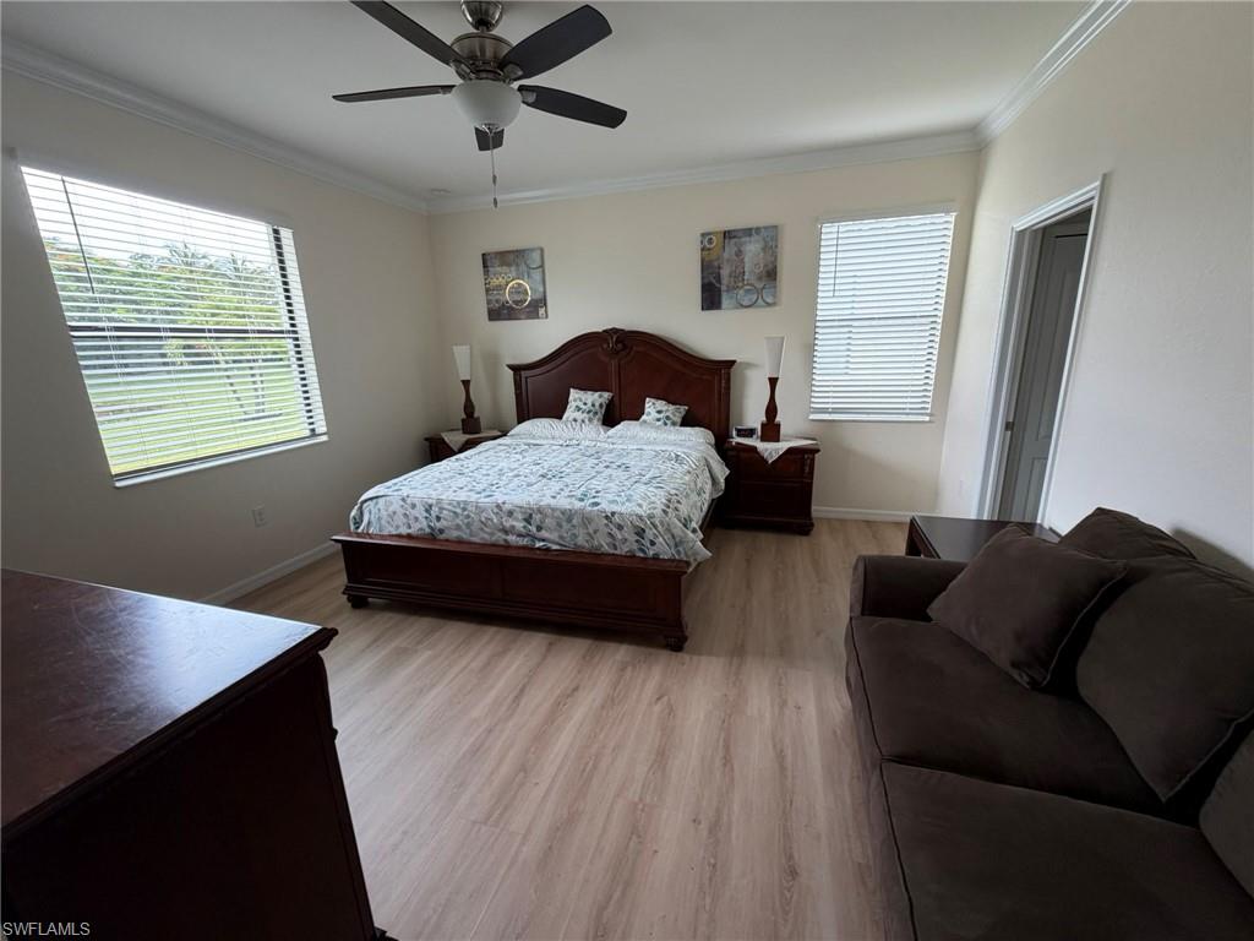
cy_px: 470
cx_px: 627
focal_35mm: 14
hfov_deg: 102.1
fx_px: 507
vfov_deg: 85.7
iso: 160
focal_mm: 2.22
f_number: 2.2
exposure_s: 1/121
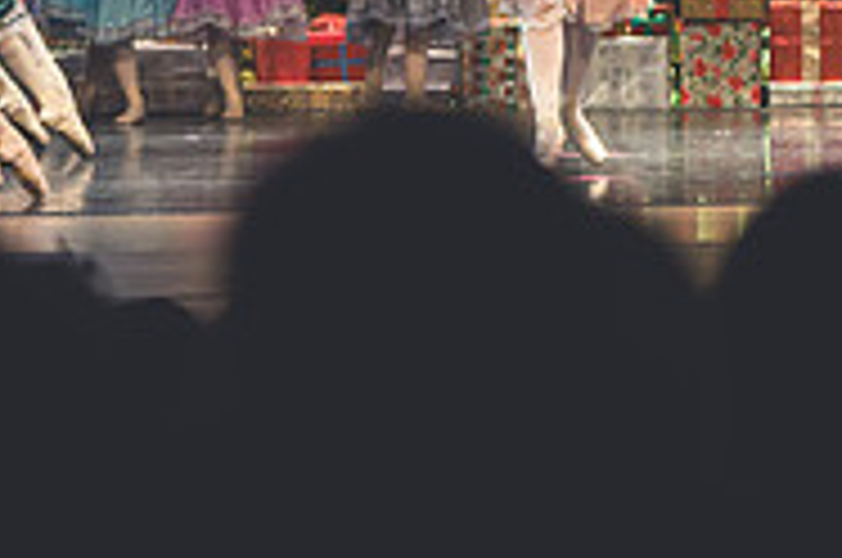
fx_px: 8919
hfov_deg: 5.4
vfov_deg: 3.6
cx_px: 518
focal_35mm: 382
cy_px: -162
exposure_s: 1/400
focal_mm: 82
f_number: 2.8
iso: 1000
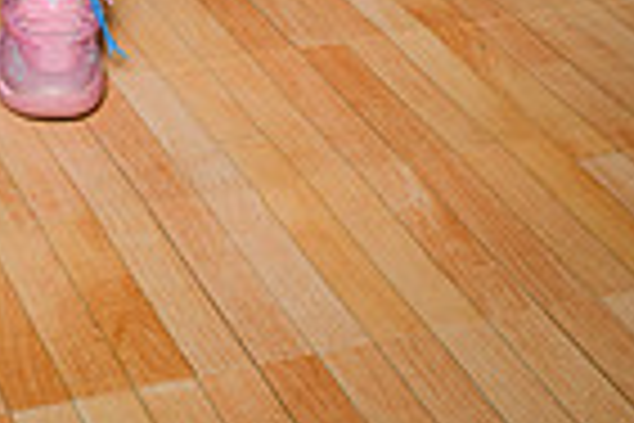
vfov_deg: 9.6
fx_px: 2254
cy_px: -562
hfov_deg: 15.9
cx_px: 99
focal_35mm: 128
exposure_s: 1/320
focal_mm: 40
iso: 1000
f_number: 7.1
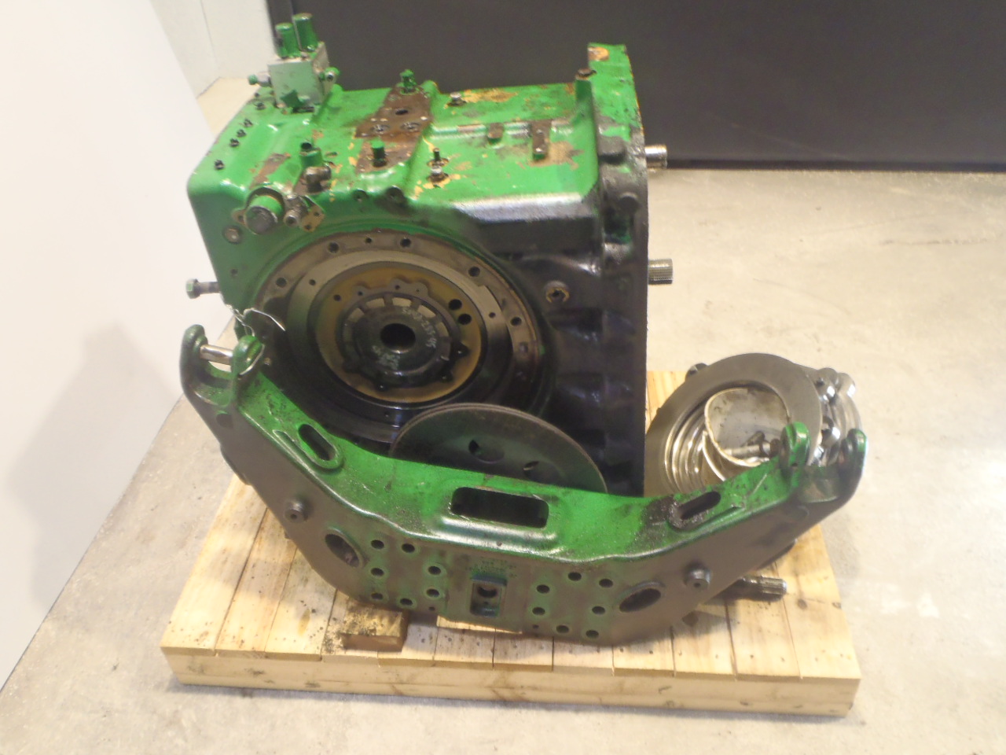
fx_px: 814
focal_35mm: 28
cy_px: 378
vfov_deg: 49.7
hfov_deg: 63.4
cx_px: 503
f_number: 3.5
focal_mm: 5
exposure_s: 1/8
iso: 200
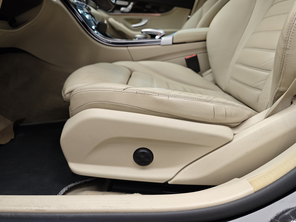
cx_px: 148
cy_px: 111
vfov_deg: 58.9
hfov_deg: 73.9
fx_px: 197
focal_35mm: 23
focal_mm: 8.7
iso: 400
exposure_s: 1/50
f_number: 1.9
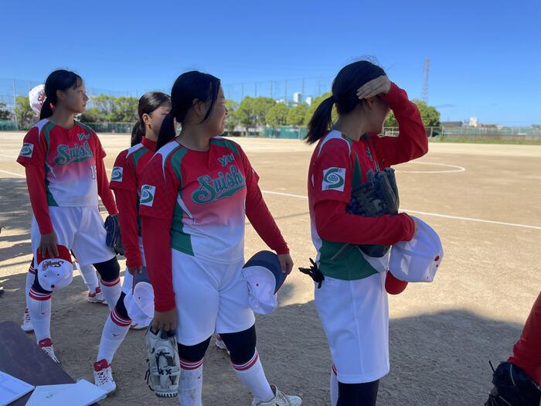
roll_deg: -1.5
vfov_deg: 53.1
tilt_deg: -8.3
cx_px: 270
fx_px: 406
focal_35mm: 26
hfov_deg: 67.3
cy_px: 203
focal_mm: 4.2
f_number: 1.6
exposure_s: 1/2747
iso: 50
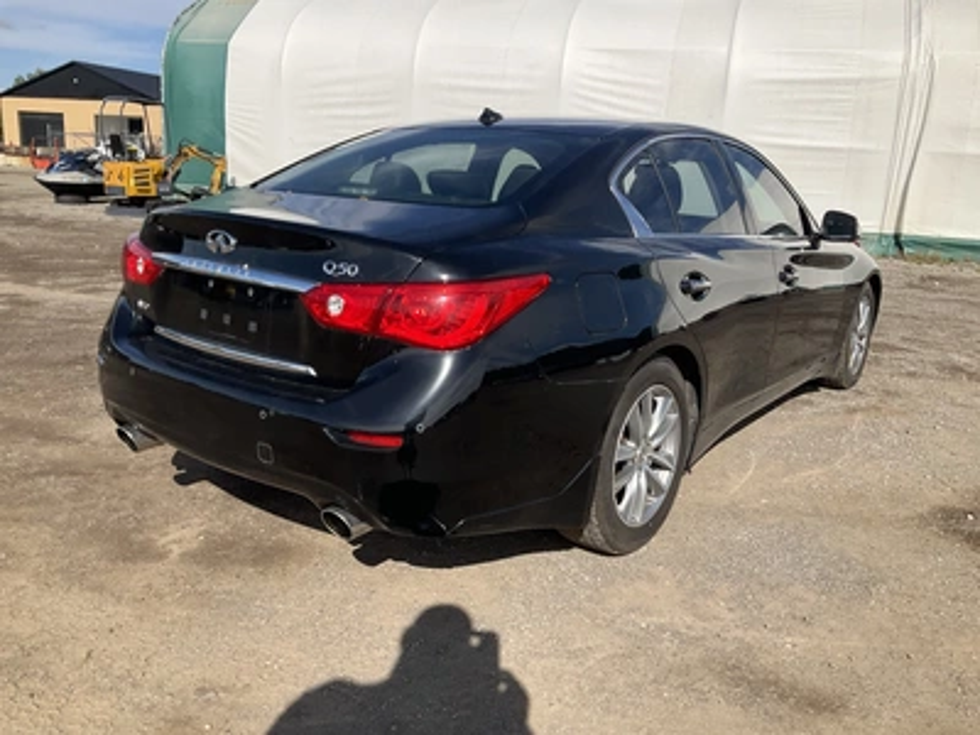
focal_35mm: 29
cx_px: 490
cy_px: 368
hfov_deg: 61.7
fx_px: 821
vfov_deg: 48.2
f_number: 1.8
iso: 25
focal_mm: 3
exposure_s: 1/2141
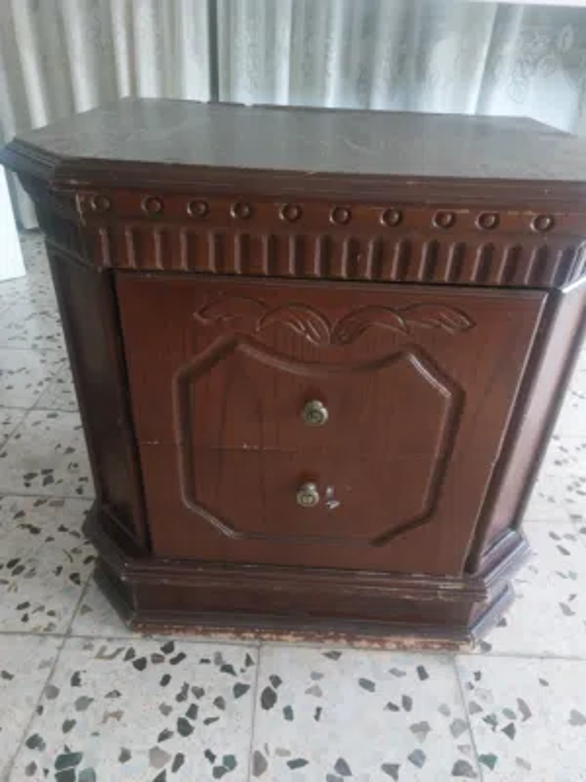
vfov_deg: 71.6
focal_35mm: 24
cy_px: 391
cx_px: 293
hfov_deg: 56.8
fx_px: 542
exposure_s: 1/25
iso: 1600
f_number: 1.8
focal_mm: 5.23
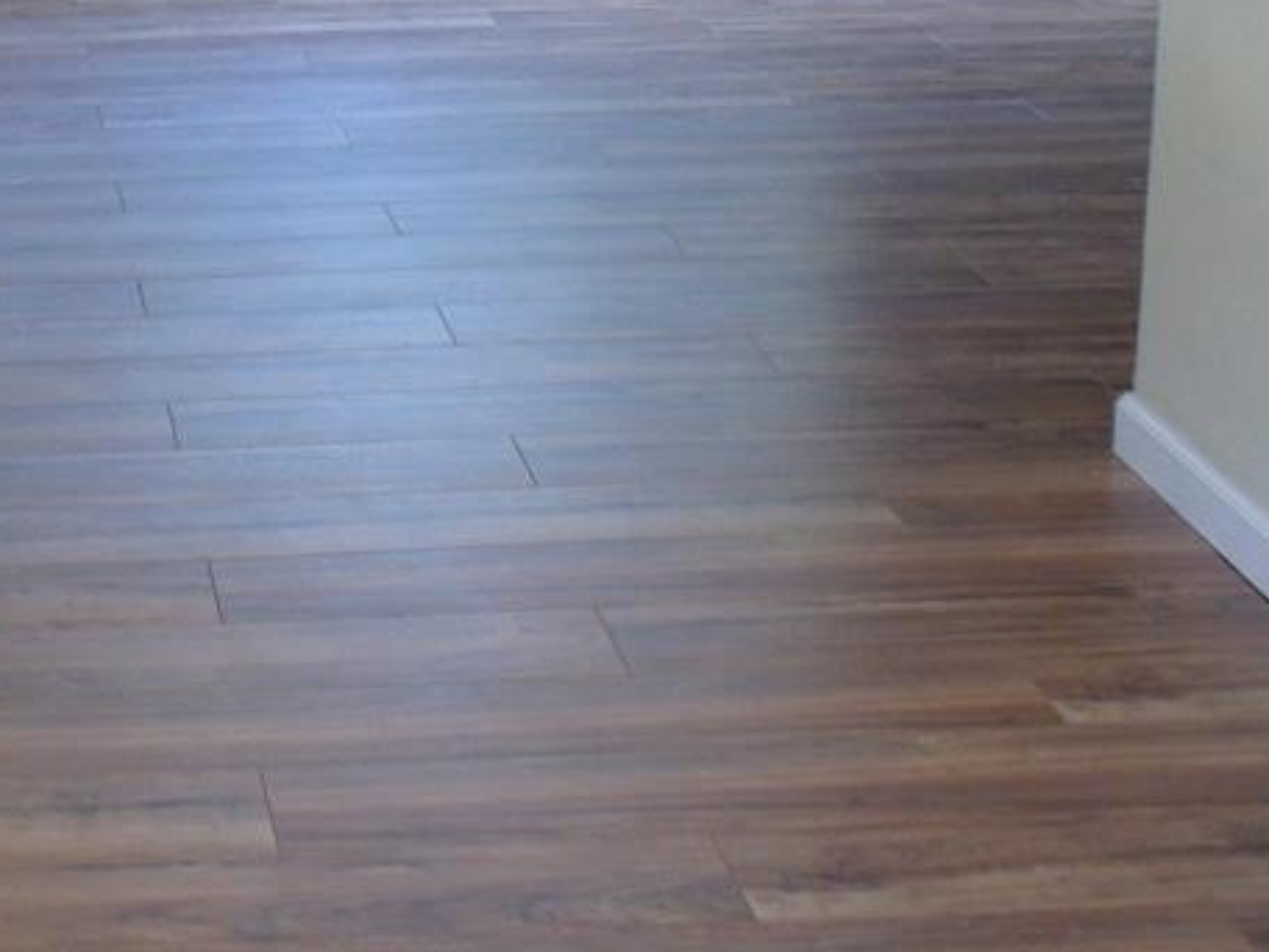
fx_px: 3043
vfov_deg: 17.4
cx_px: -33
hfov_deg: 22.5
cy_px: 17
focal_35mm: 83
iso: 125
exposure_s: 1/30
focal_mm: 6.1
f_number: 2.8
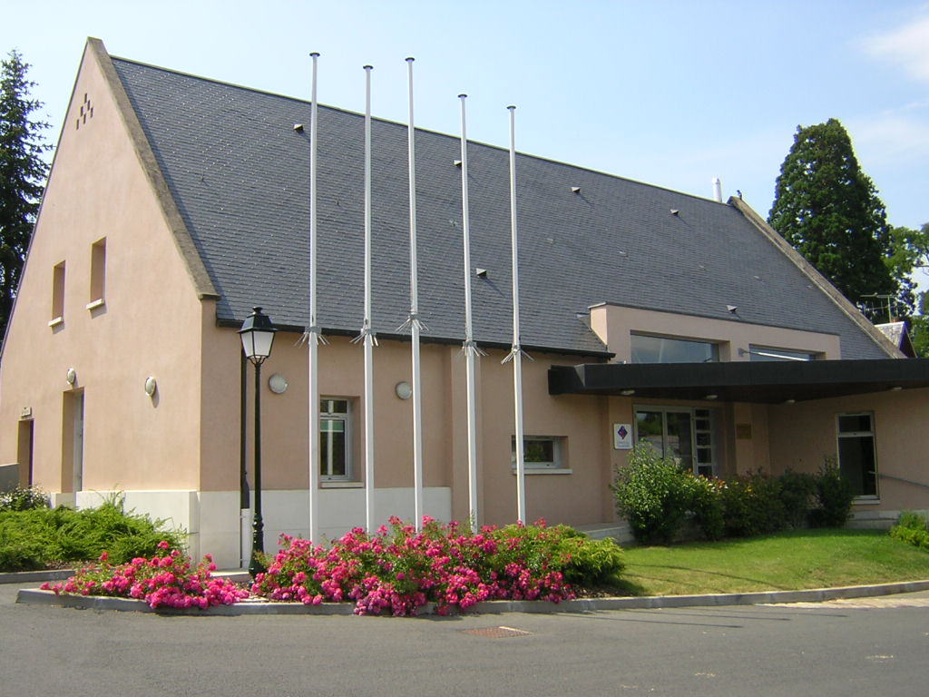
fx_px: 966
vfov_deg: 39.7
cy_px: 348
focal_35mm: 36
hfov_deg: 51.4
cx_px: 464
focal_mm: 4.7
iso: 100
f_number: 5.2
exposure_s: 1/252
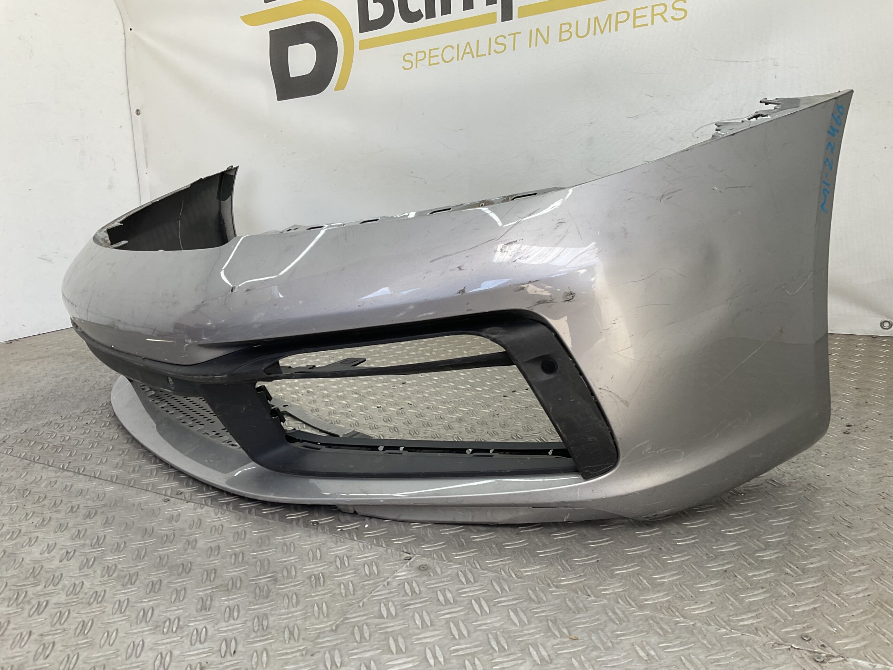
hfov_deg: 61.7
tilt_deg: -13.6
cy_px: 335
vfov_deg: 48.2
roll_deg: +3.8
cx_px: 446
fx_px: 748
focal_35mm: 29
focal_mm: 3
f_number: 1.8
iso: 16
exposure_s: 1/138
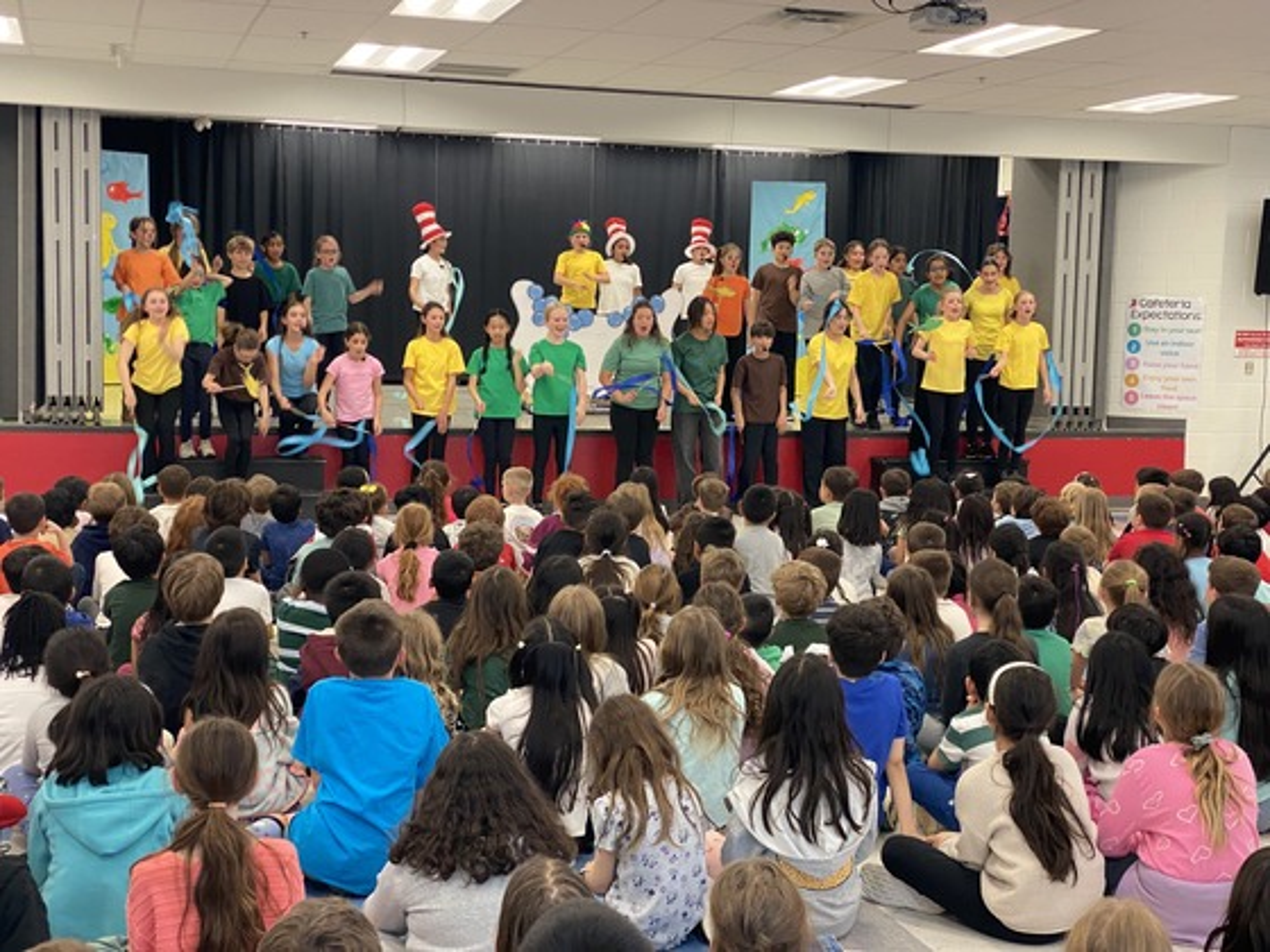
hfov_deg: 36.8
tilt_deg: -5.8
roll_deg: -0.9
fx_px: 1908
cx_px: 635
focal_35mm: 52
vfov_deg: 28.0
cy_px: 476
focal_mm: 6
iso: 160
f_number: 2
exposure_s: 1/60
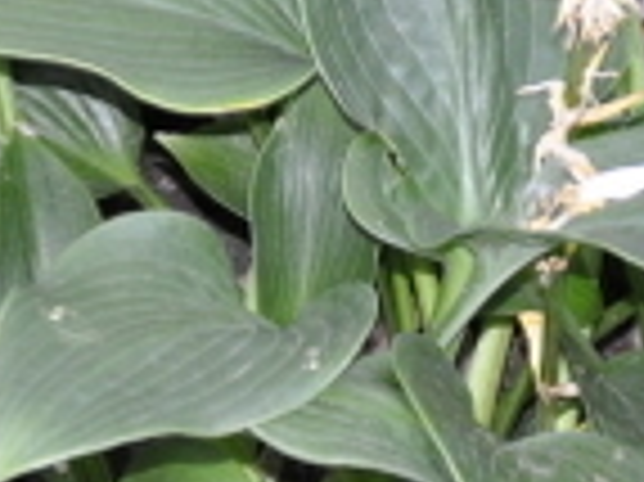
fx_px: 10521
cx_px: 360
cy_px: 248
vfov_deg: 2.6
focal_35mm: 566
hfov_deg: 3.5
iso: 800
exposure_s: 1/60
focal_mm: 70
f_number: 5.3
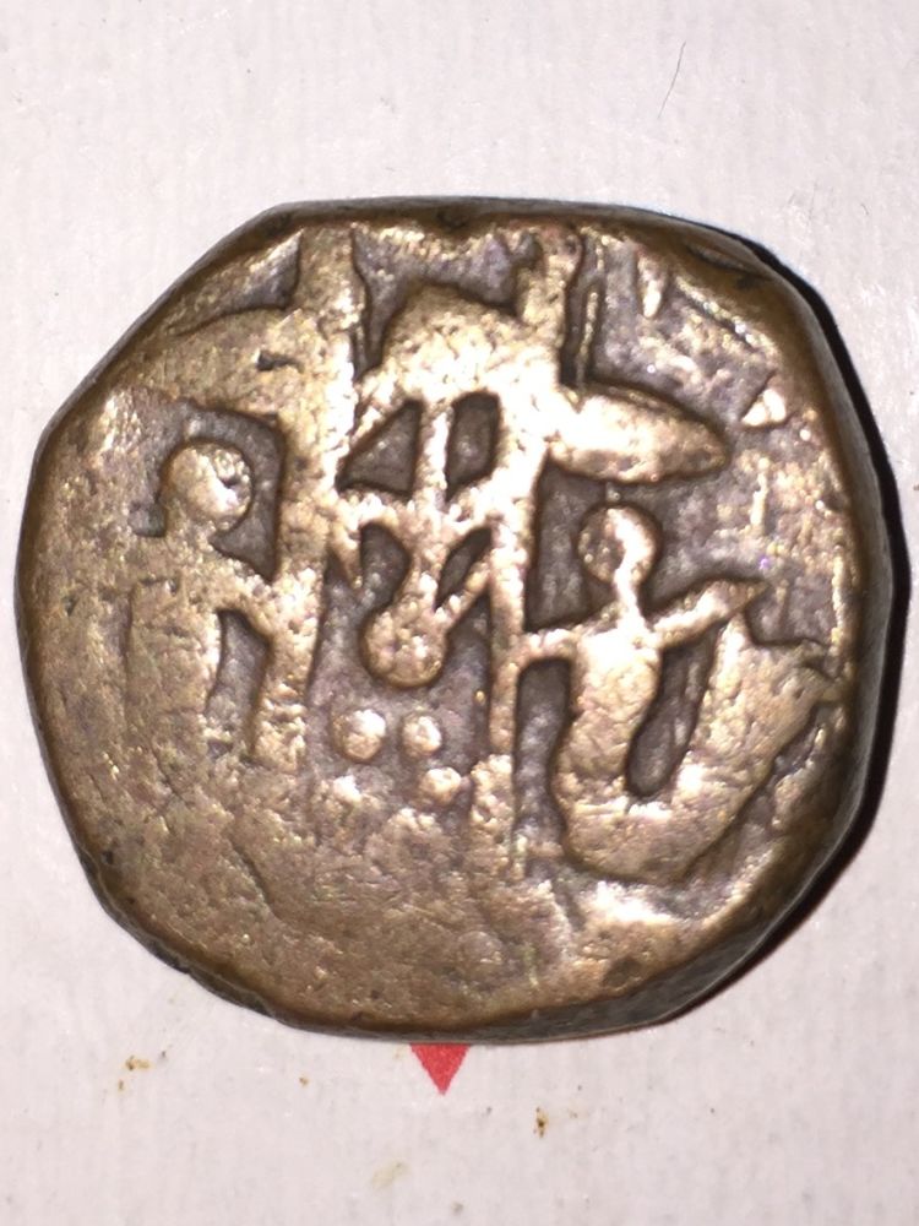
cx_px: 460
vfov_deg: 61.7
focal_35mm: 29
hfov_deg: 48.2
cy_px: 613
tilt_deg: -85.6
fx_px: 1027
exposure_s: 1/807
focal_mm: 4.15
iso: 32
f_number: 2.2
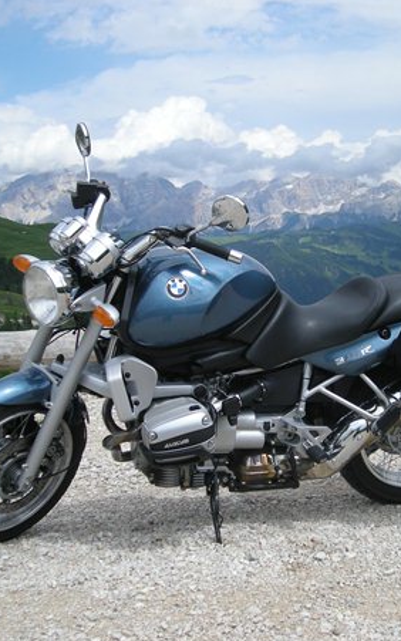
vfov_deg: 40.3
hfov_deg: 25.8
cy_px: 323
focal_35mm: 50
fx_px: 874
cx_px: 235
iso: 50
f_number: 5.7
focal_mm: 5.7
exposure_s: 1/308
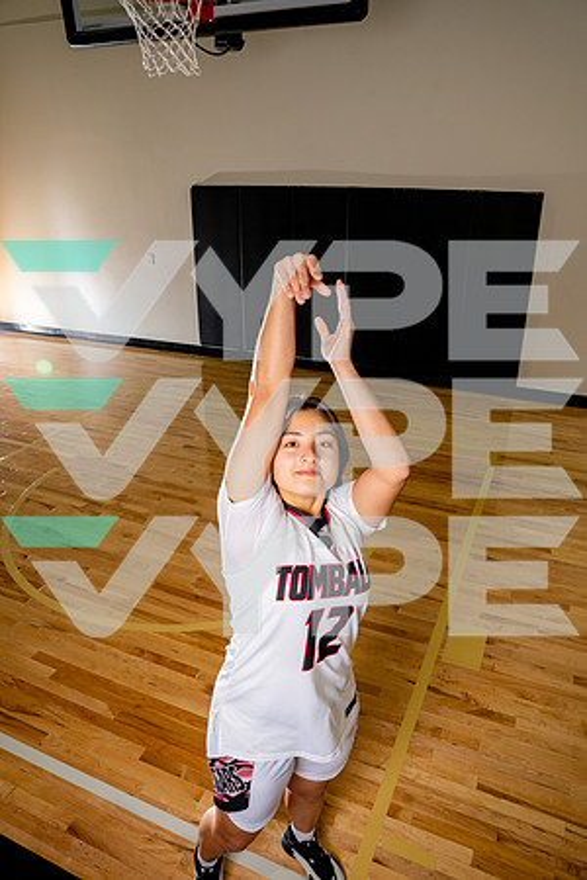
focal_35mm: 24
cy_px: 440
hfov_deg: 53.1
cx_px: 294
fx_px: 587
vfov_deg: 73.7
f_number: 7.1
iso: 640
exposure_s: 1/200
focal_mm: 24
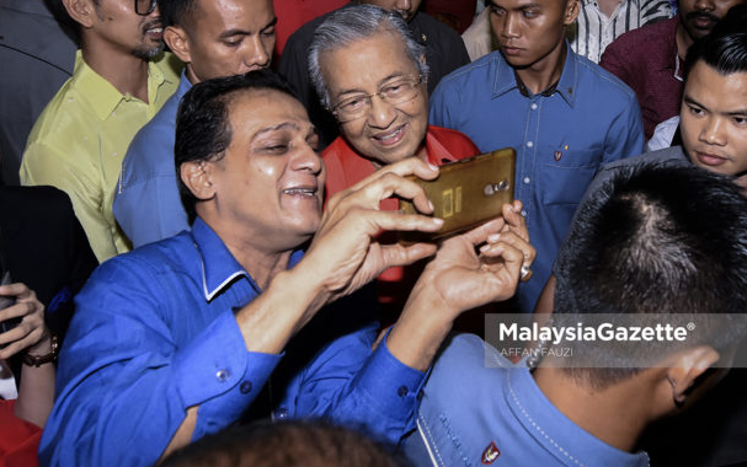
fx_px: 489
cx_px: 369
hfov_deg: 74.8
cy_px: 204
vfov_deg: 51.0
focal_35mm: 24
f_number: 4
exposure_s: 1/125
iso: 1000
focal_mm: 14
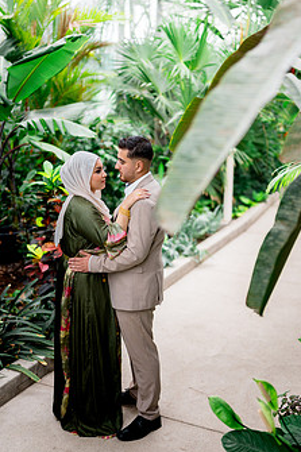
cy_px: 200
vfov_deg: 41.9
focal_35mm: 47
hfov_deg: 28.6
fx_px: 590
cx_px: 170
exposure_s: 1/800
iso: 200
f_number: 1.2
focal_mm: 35
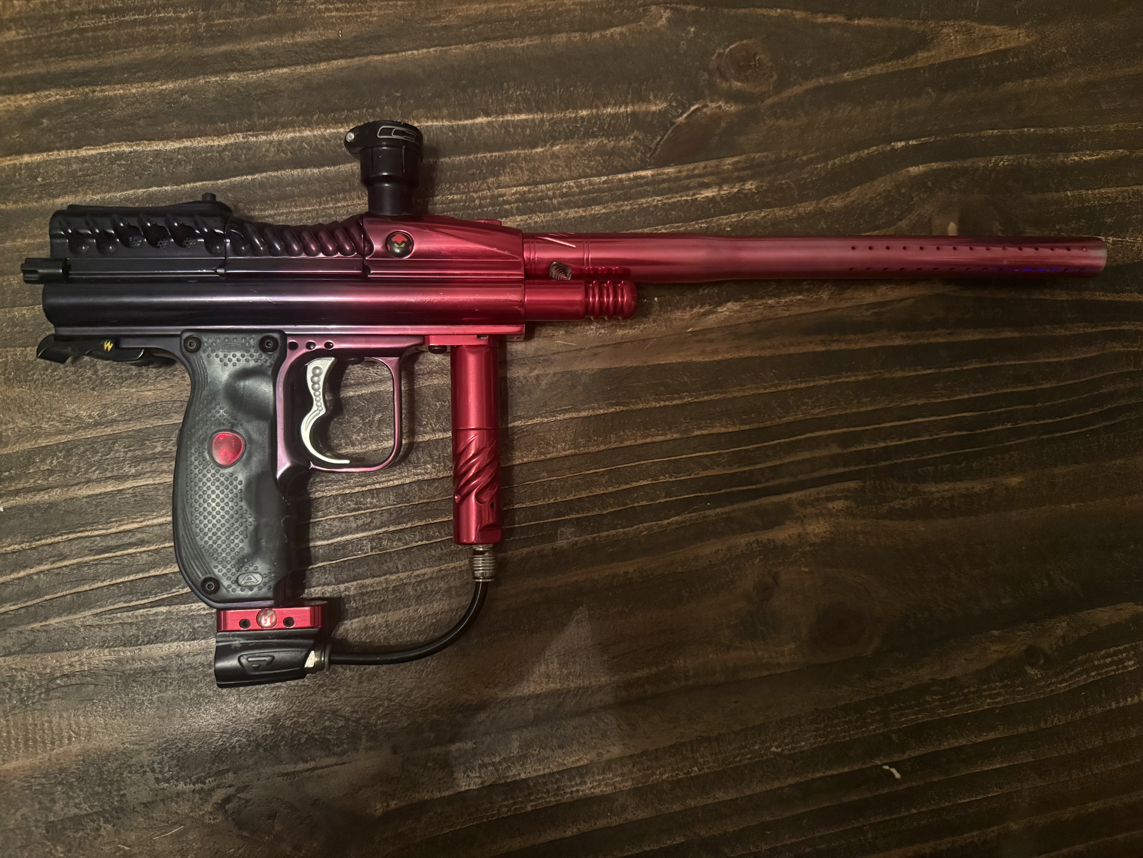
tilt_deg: -82.4
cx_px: 572
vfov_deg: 56.8
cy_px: 429
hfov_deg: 71.6
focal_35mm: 24
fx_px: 792
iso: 1250
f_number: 1.78
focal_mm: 6.76
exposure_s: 1/30
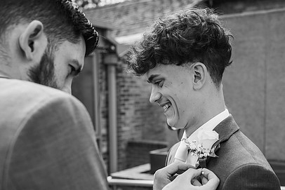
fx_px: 396
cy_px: 131
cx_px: 181
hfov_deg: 39.3
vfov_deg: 26.8
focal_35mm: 50
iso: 160
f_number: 3.5
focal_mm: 35
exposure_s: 1/1250
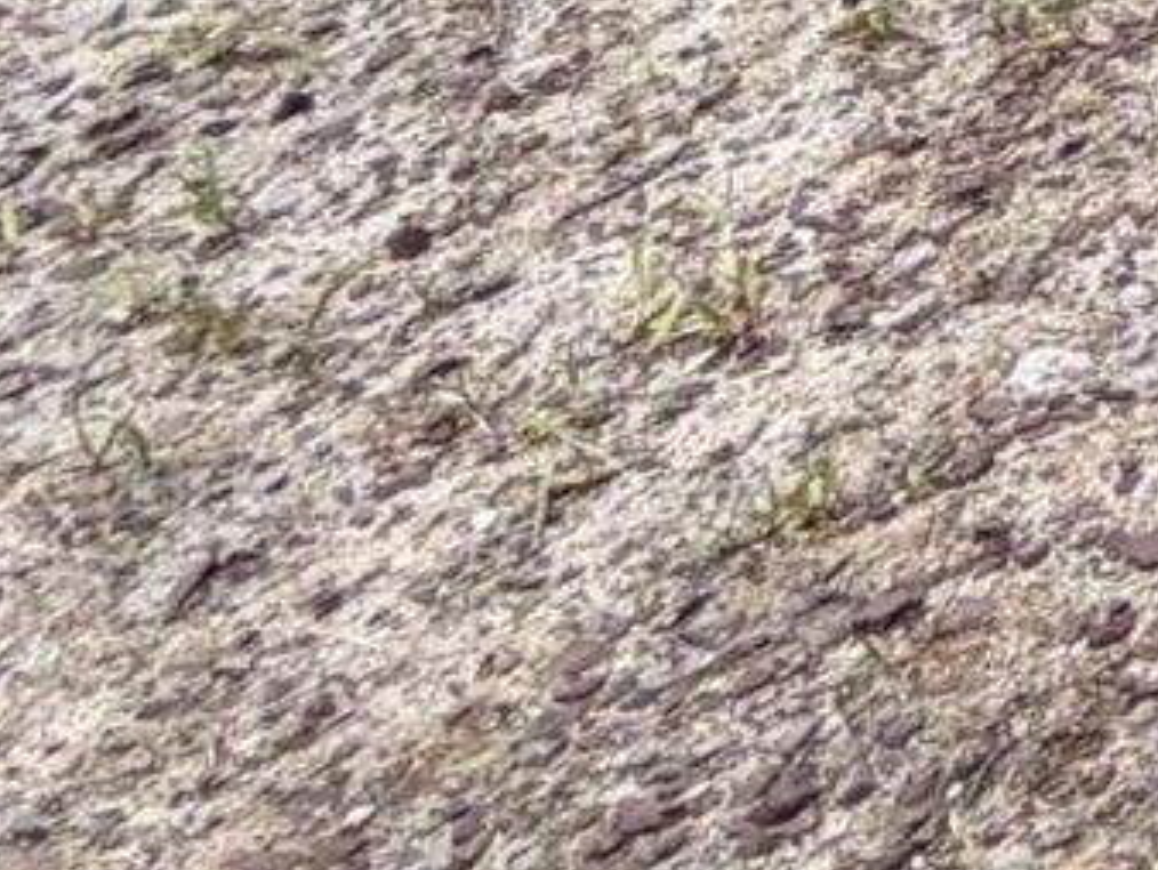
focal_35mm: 106
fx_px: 3549
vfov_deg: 10.2
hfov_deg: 10.9
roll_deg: +1.8
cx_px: 3601
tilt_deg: -8.7
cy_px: -1761
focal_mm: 2.22
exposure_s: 1/312
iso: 50
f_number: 2.2
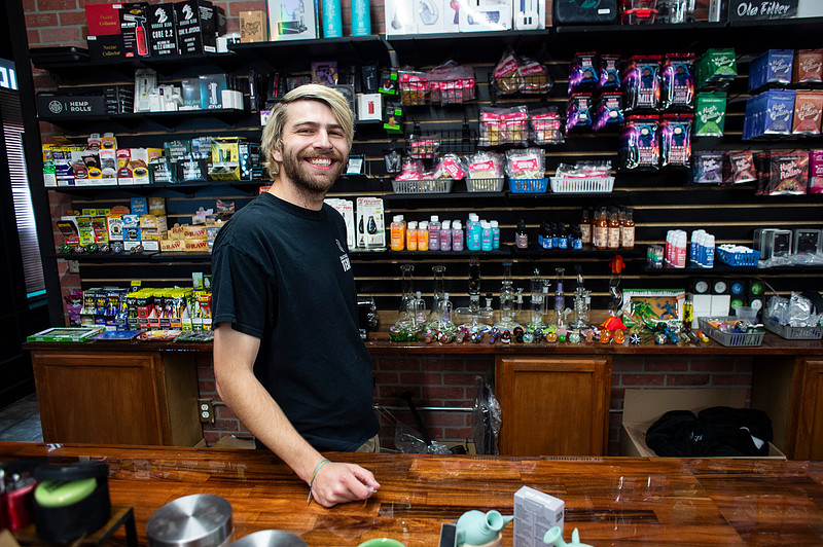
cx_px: 412
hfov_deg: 73.8
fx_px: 548
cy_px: 274
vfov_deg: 53.1
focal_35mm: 24
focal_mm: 24
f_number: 4
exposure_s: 1/80
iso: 1600
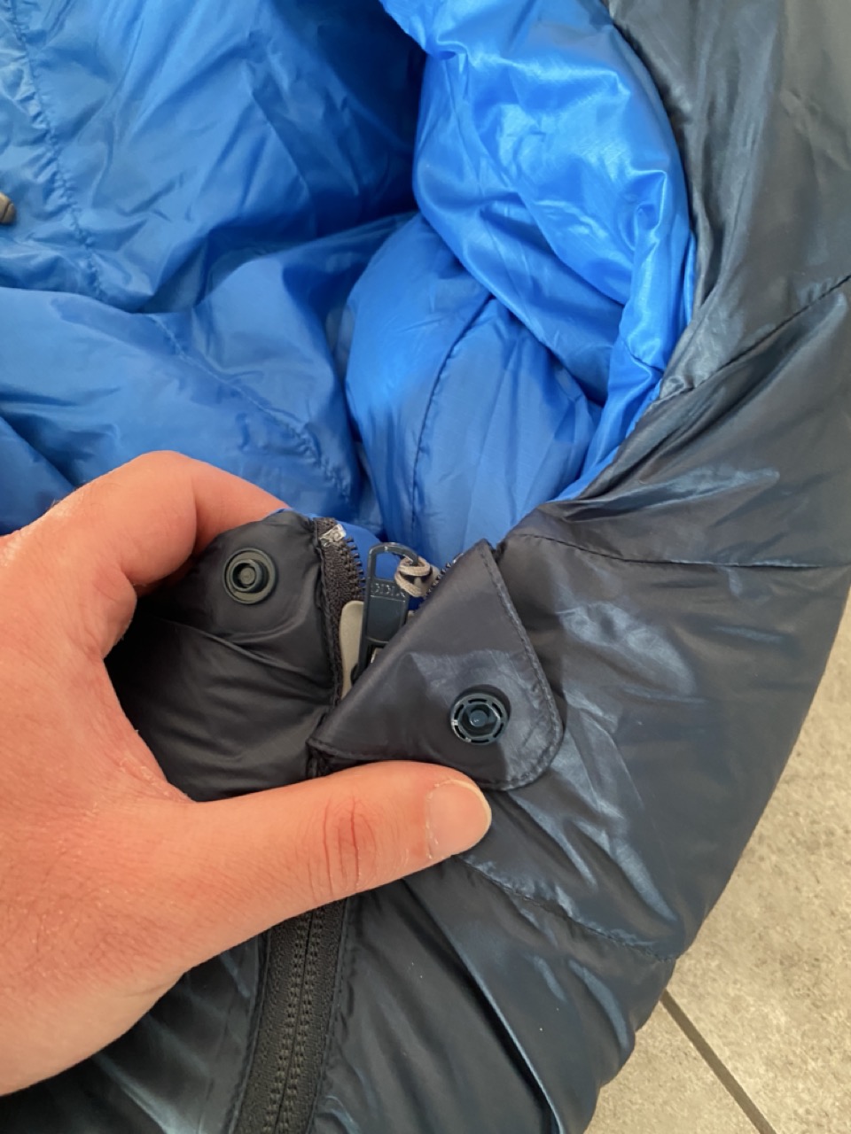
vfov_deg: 67.3
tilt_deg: -74.7
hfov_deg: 53.1
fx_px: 852
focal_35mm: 26
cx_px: 426
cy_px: 567
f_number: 1.8
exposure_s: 1/48
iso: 500
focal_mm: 4.25
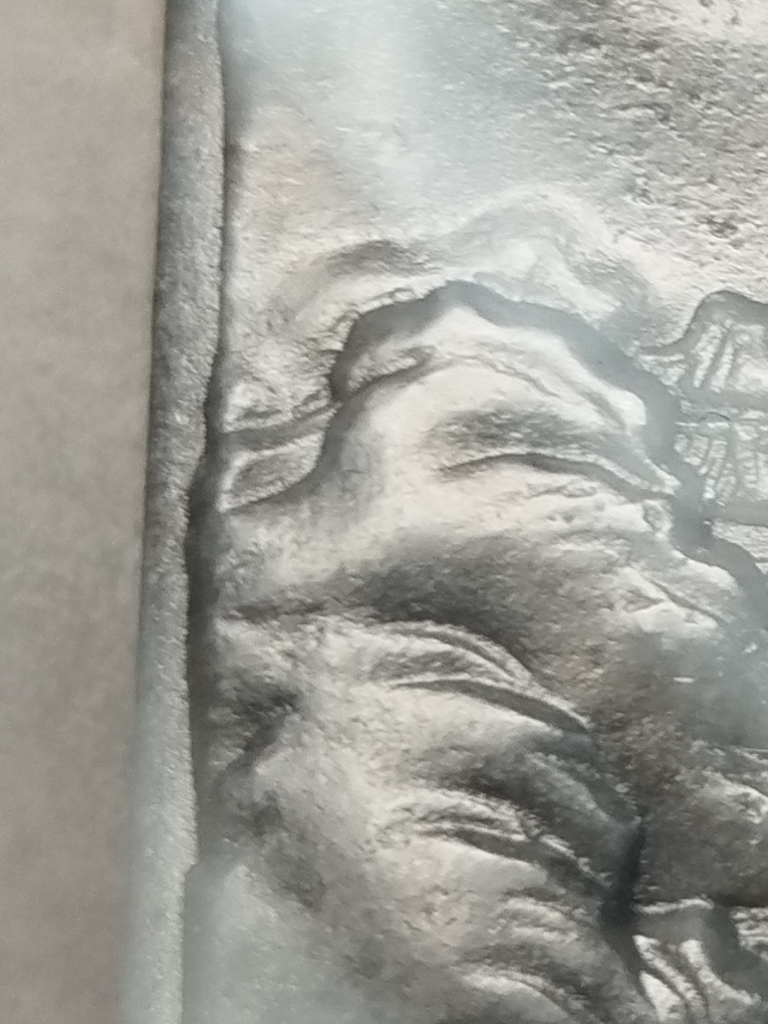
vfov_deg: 19.2
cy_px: 387
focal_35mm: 102
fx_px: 3017
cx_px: 1044
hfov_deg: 13.9
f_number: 1.9
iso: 188
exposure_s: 1/100
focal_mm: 4.95
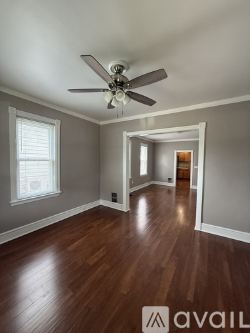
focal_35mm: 14
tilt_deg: -2.7
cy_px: 166
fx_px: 135
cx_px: 125
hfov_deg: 85.7
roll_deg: -0.6
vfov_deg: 102.1
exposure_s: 1/99
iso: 320
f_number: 2.2
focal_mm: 2.22
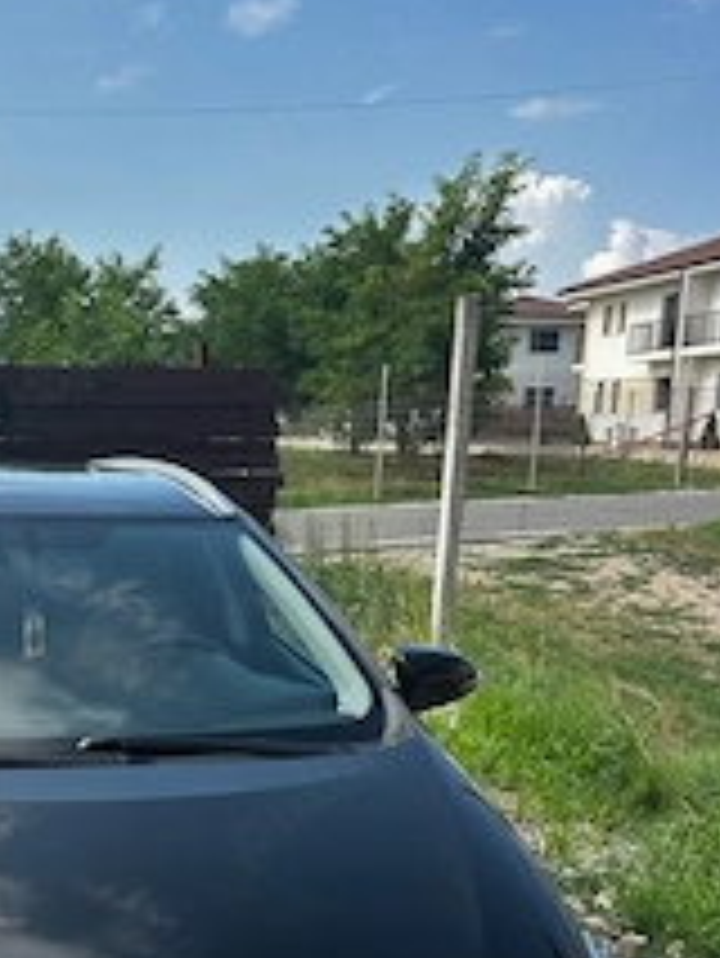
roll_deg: +0.4
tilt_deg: -16.4
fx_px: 1247
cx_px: 112
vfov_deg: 39.9
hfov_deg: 31.1
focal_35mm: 45
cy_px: 805
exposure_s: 1/2155
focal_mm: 6.86
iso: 80
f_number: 1.78
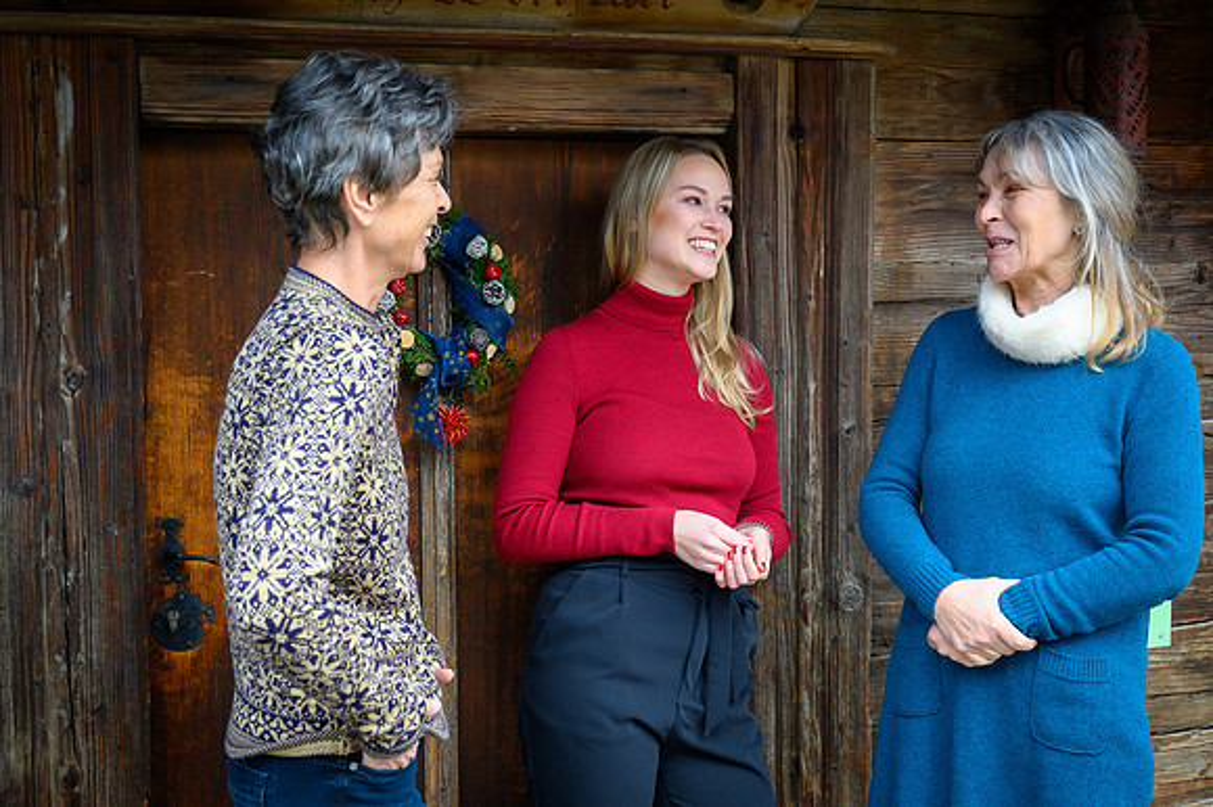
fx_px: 1751
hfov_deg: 38.2
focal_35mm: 52
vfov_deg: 26.0
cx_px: 606
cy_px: 404
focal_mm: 52
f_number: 5
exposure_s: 1/100
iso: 640
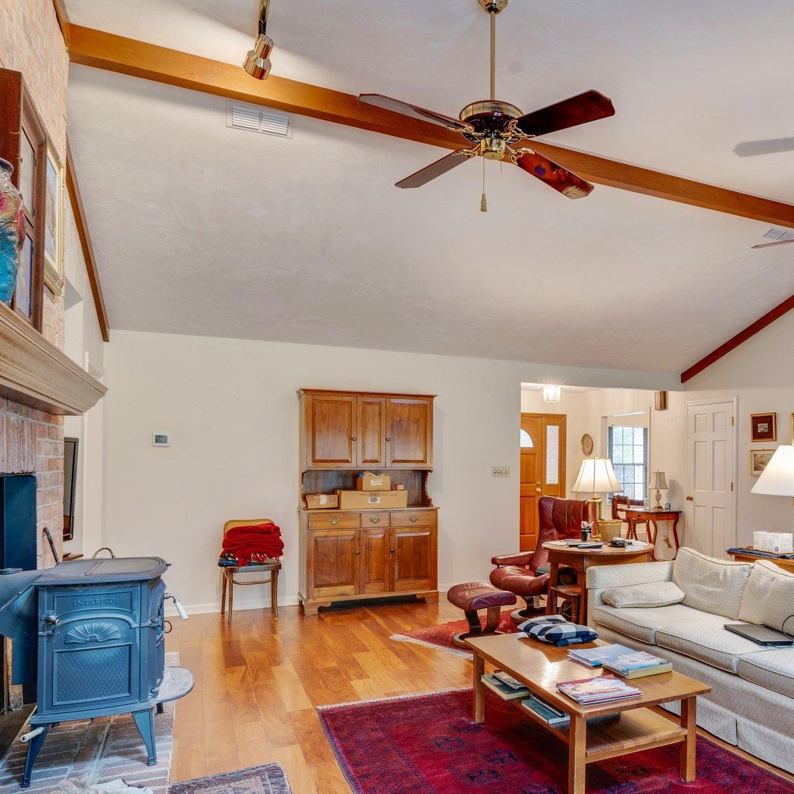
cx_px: 571
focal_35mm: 26
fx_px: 675
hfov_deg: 58.5
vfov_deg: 60.6
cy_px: 463
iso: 100
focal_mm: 17
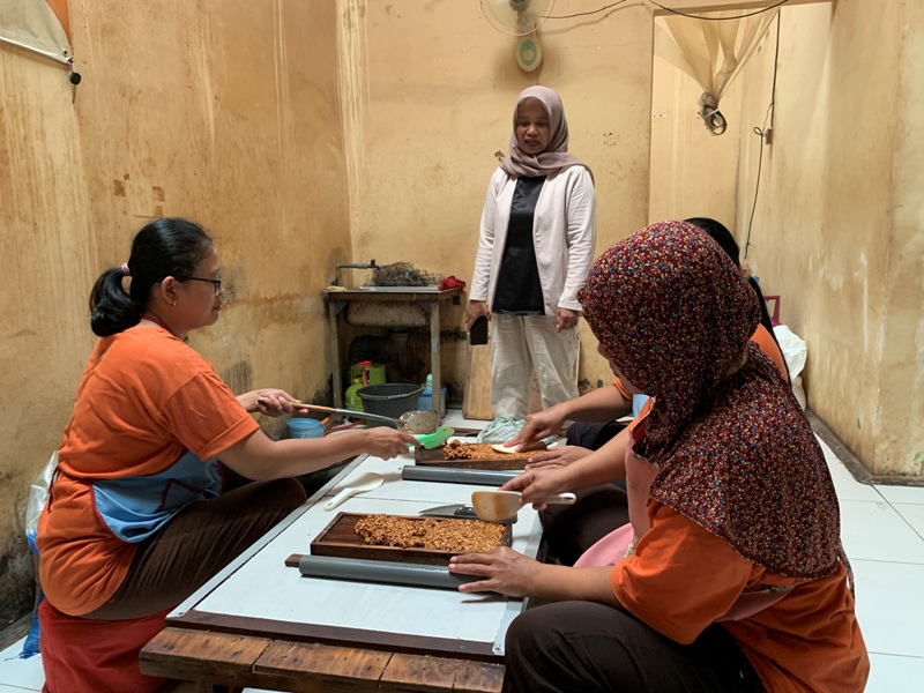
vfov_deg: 53.1
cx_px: 462
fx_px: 694
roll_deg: +1.8
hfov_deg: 67.3
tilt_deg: -9.3
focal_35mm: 26
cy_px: 346
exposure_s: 1/60
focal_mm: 4.25
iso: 200
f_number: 1.8
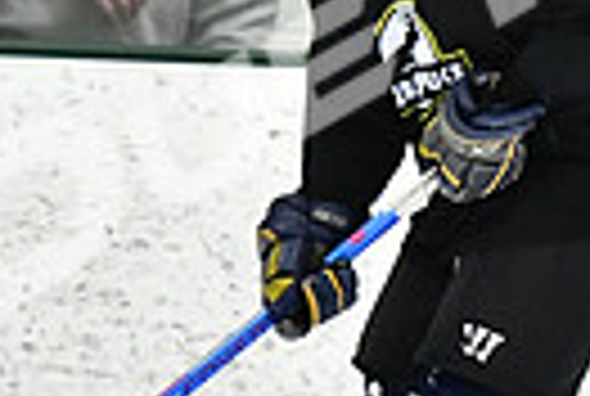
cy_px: 92
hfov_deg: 1.7
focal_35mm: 1225
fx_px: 20126
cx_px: 212
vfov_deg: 1.1
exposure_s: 1/1250
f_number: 2.8
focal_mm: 185
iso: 5000
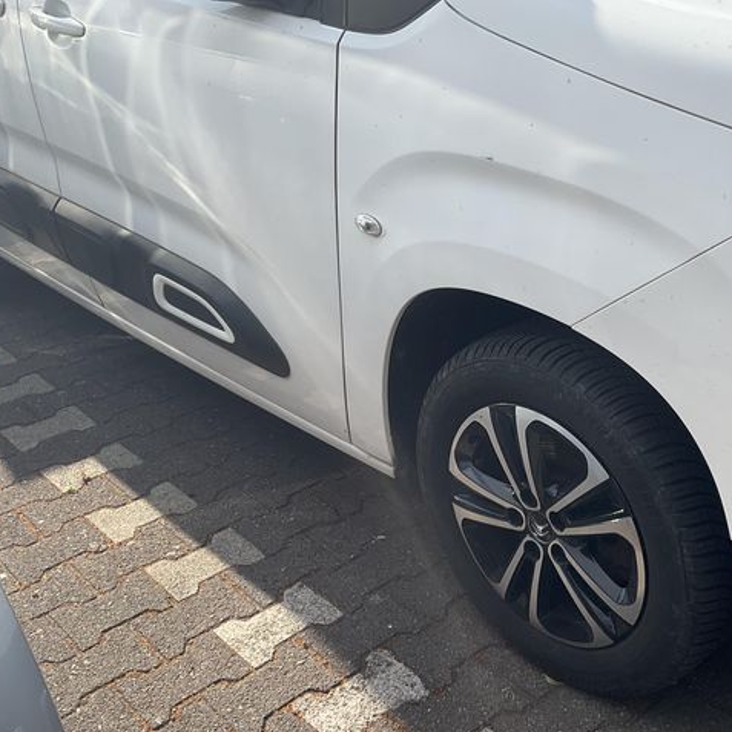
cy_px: 387
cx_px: 525
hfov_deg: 38.4
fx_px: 1029
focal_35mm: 43
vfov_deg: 39.2
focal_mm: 3
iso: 25
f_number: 1.8
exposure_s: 1/1451
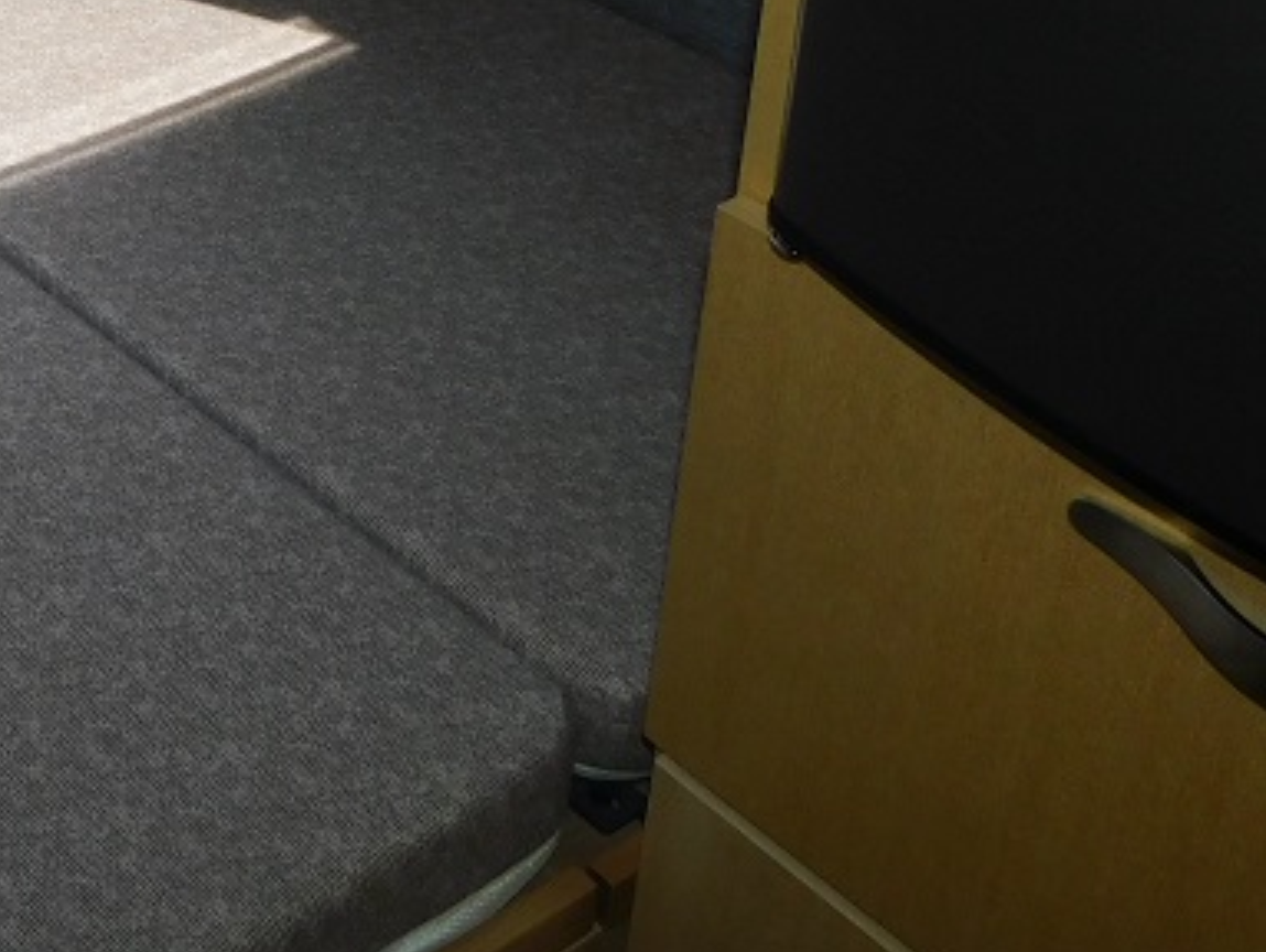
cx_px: -221
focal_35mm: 60
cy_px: -116
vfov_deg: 22.9
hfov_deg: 28.3
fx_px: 2196
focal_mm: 4
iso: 125
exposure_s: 1/800
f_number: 3
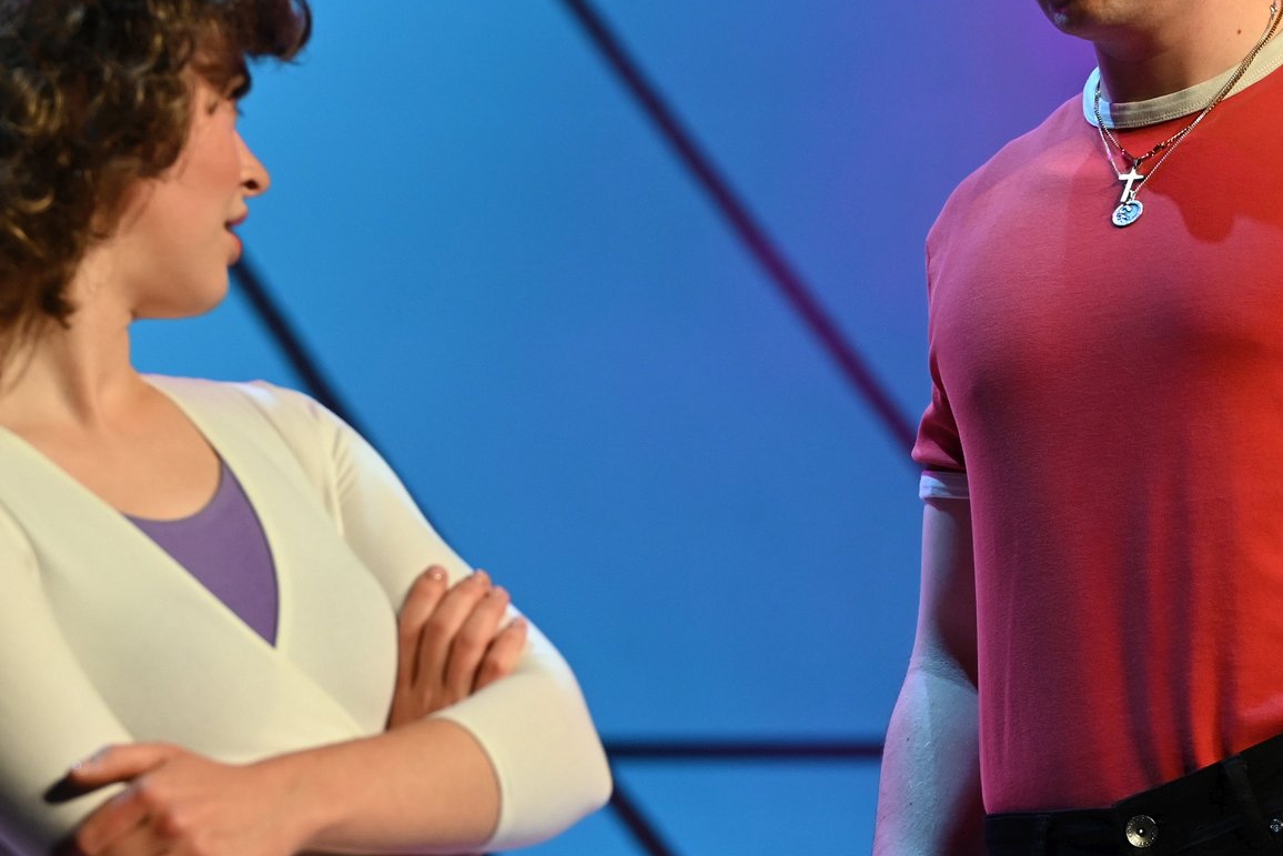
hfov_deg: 9.4
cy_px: 361
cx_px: 870
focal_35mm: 218
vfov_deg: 6.3
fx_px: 7770
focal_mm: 105
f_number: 4
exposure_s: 1/80
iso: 800
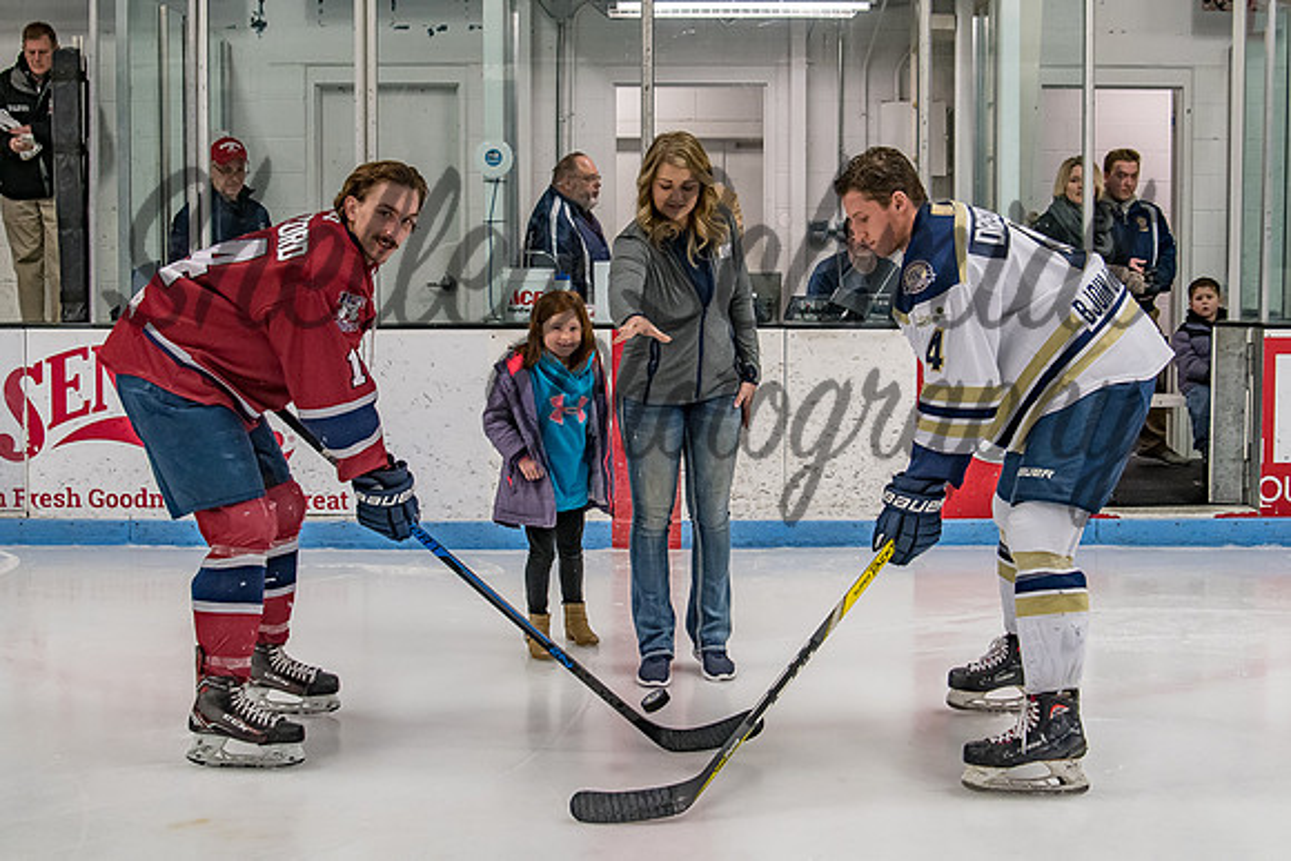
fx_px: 1804
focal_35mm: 50
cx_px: 677
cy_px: 356
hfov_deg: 39.4
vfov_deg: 26.8
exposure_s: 1/250
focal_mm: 28
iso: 800
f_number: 4.5
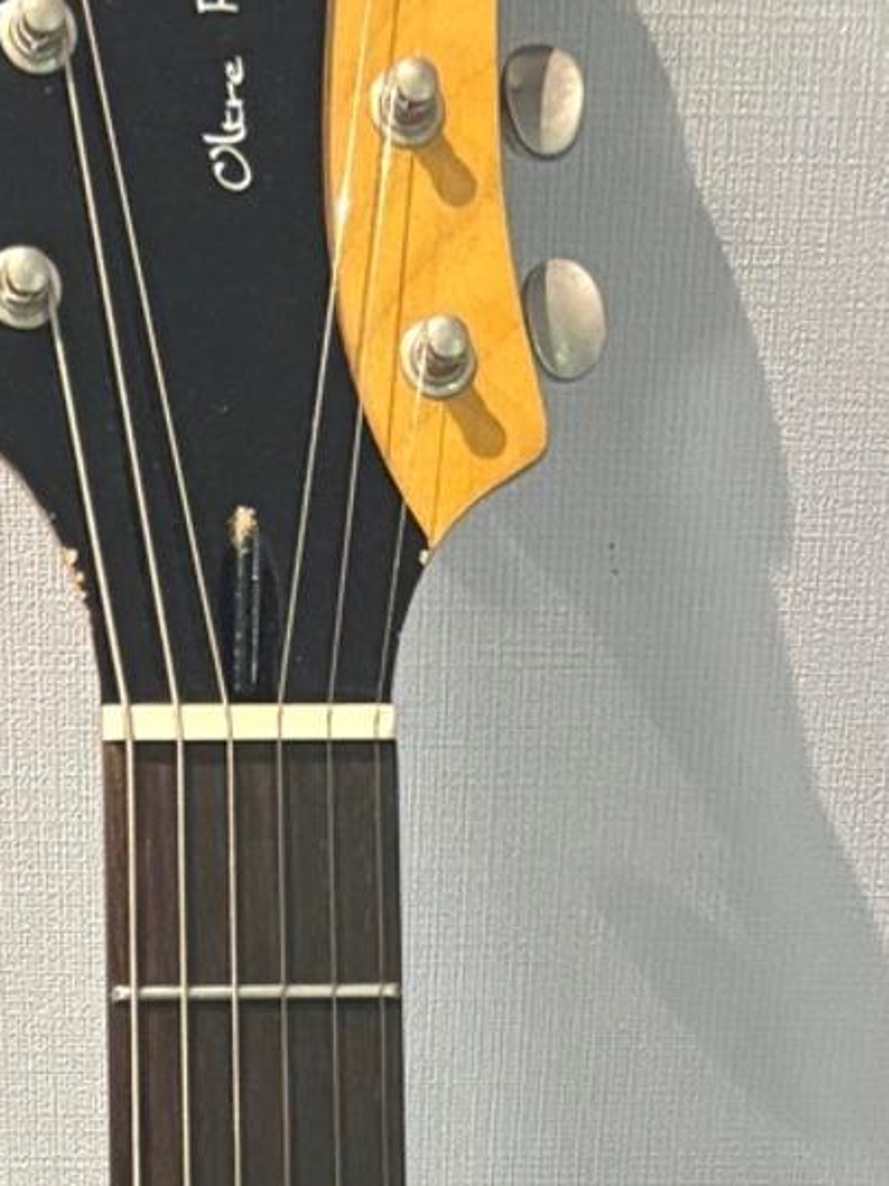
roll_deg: -2.6
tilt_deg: -42.8
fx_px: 4315
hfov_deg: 11.8
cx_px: 395
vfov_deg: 13.5
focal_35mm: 126
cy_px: 2327
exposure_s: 1/60
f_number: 1.6
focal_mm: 5.96
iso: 400
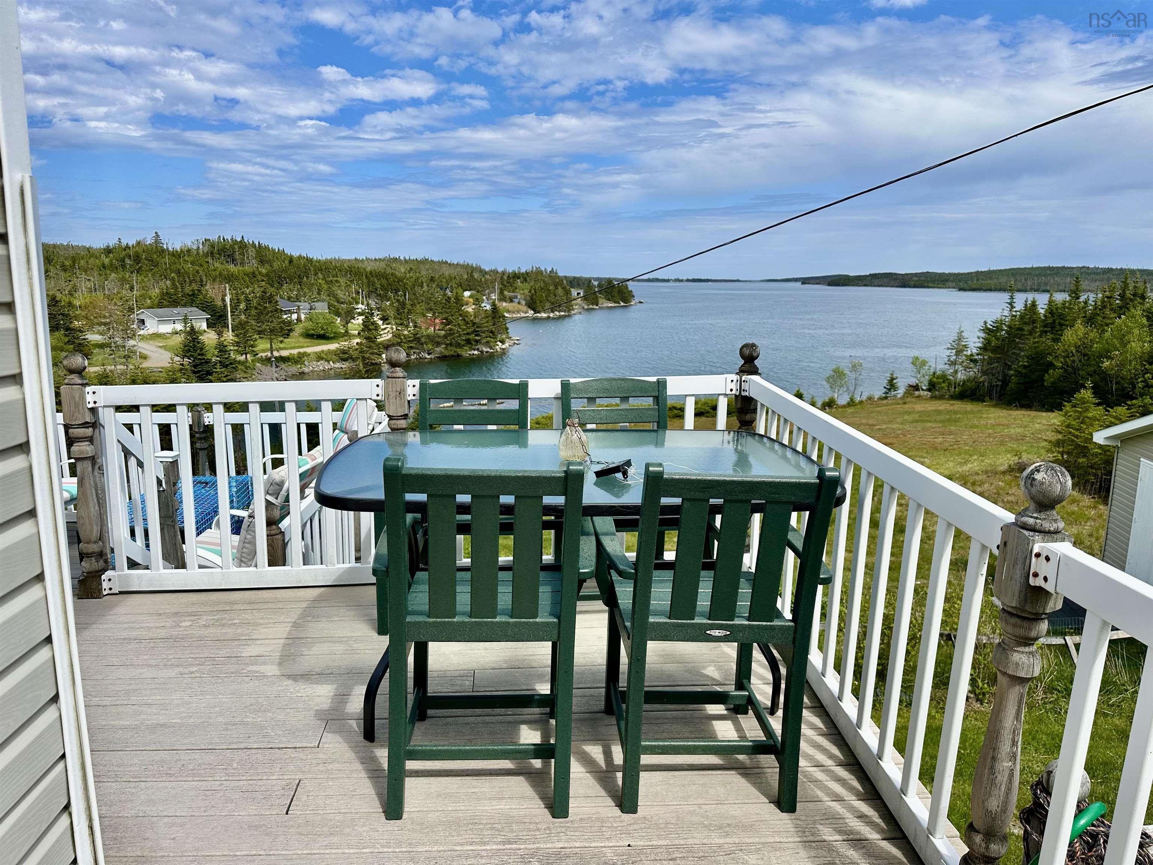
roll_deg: +0.0
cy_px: 432
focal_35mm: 24
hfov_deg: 71.6
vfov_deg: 56.8
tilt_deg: -10.3
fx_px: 799
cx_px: 576
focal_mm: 6.86
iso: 80
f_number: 1.78
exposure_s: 1/6211
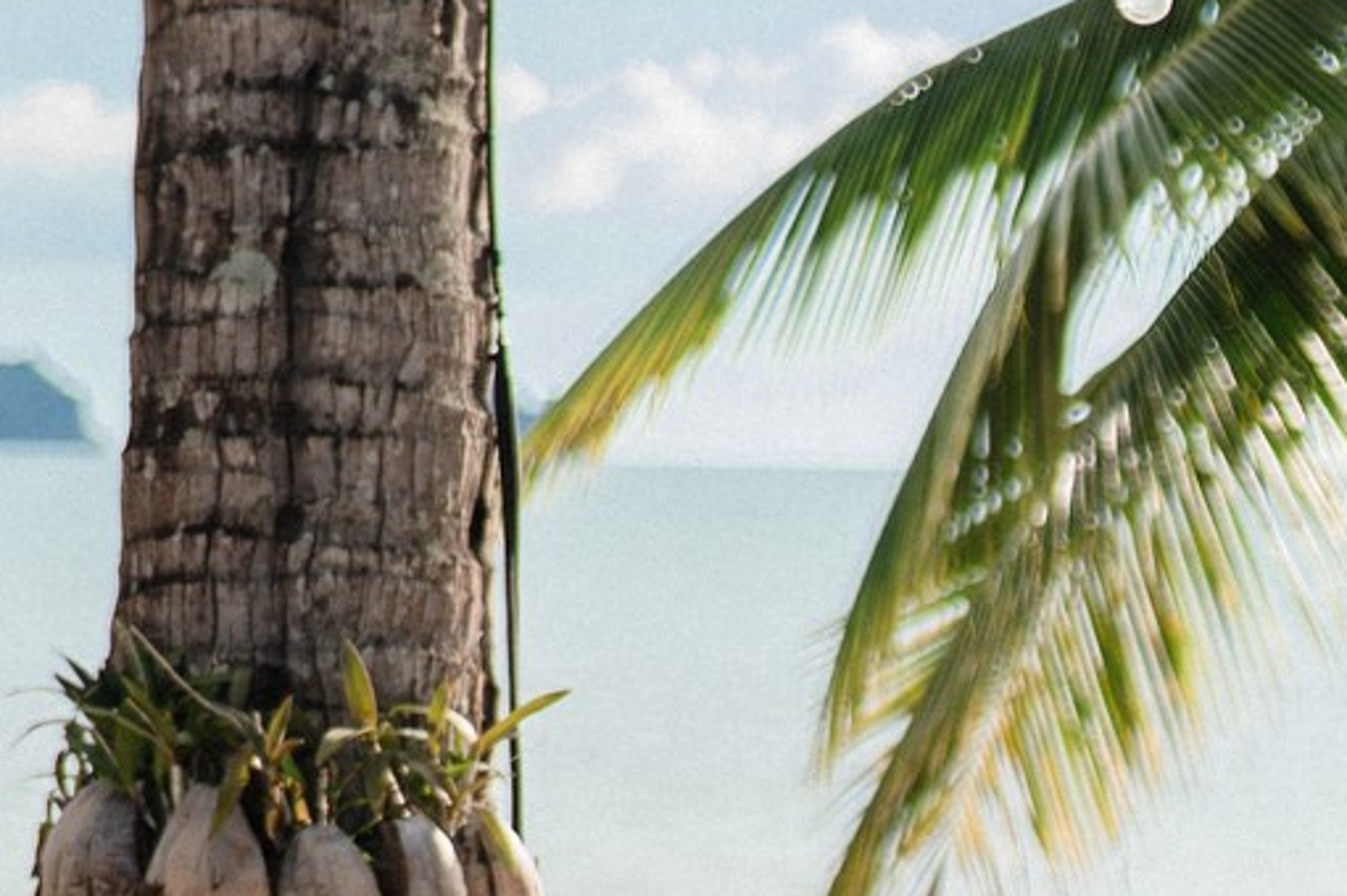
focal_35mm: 233
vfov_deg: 5.8
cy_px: 1738
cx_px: 2960
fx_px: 8712
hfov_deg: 8.3
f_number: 2
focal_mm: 50
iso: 100
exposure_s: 1/400
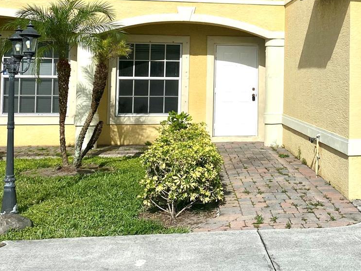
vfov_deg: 25.6
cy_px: 54
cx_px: 307
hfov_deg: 33.0
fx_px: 584
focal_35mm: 56
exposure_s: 1/6757
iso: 32
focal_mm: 4.25
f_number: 1.8
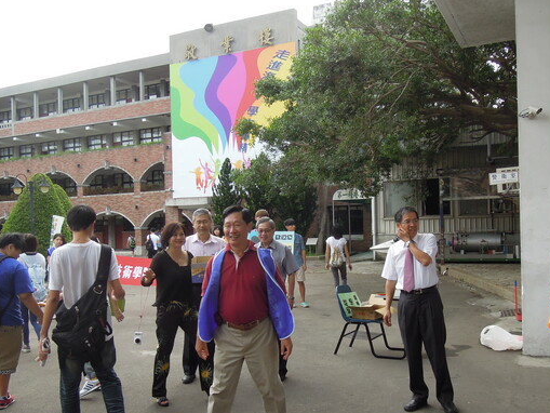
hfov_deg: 55.2
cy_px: 229
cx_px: 303
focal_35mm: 33
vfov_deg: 42.9
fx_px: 524
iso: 160
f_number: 2.8
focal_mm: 4.3
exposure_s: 1/500
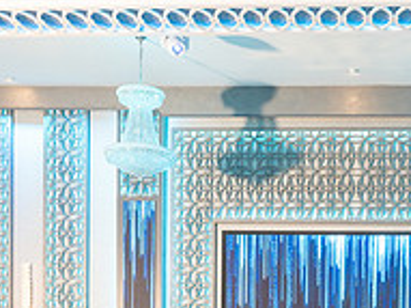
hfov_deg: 27.2
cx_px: 331
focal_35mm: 70
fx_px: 831
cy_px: 412
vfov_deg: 19.2
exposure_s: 1/160
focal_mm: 24
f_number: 4.5
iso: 640
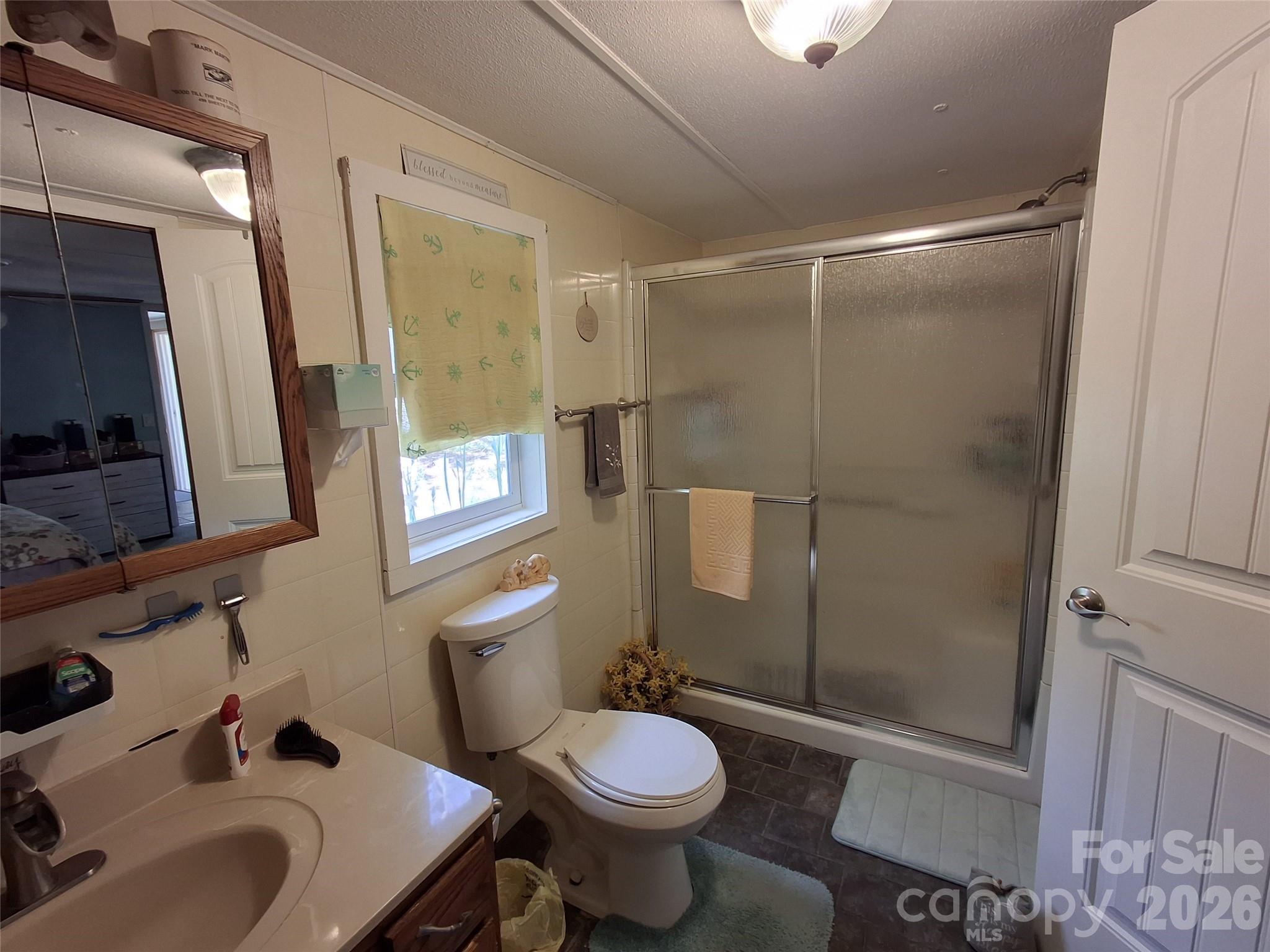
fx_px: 587
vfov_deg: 78.1
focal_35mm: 16
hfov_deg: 94.5
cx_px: 635
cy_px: 476
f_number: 2.2
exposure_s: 1/40
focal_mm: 1.64
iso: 40
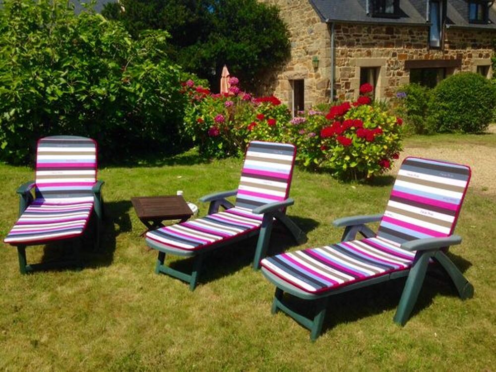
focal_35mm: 33
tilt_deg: -14.6
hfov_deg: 55.4
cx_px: 248
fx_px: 473
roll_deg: +2.6
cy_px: 186
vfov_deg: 42.9
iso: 50
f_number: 2.4
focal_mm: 4.12
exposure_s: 1/2169
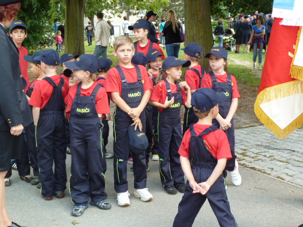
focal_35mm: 55
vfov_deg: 26.6
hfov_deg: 34.9
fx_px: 481
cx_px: 152
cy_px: 114
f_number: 3.9
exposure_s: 1/40
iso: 80
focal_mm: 9.1
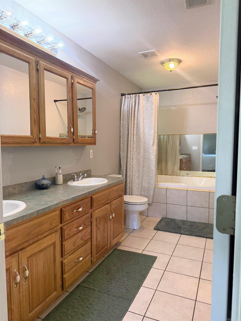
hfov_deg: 56.8
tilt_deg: -4.2
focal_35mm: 24
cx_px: 120
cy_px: 160
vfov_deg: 71.6
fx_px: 223
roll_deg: -0.5
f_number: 1.78
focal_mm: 6.76
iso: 320
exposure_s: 1/120
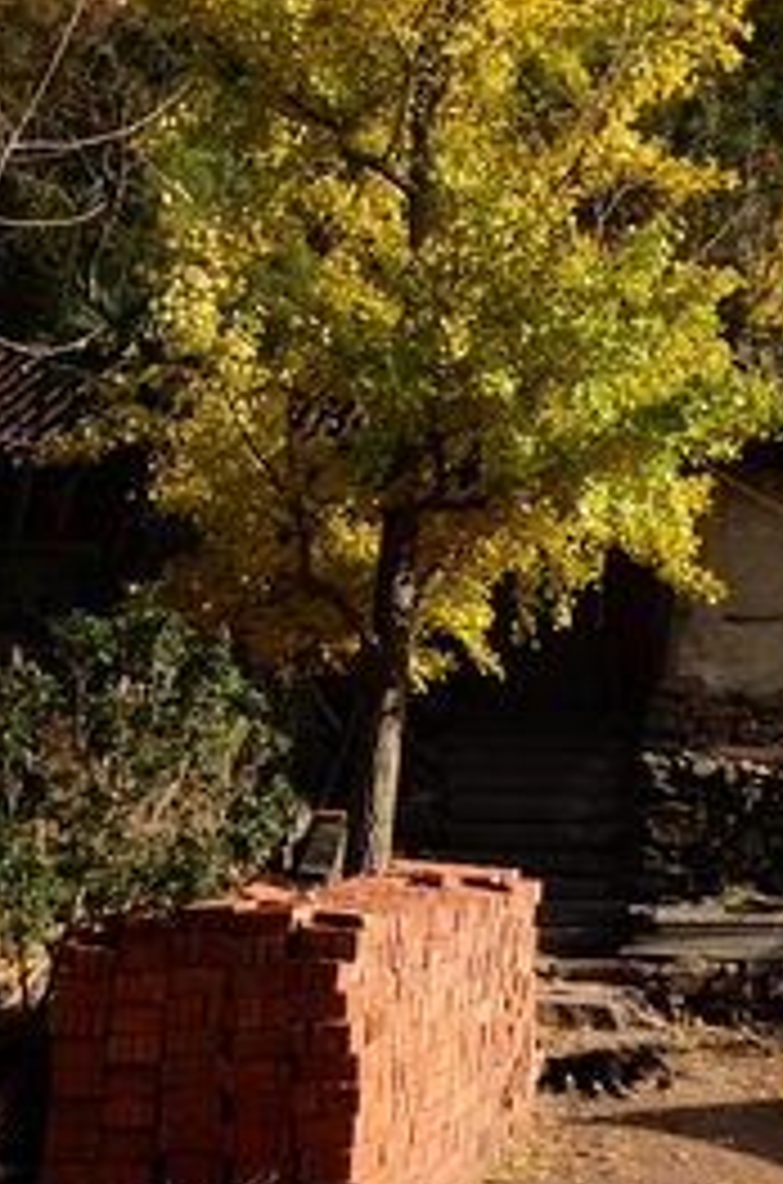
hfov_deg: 17.9
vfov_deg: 26.6
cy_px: 63
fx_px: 2394
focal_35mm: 73
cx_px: 866
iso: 400
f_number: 9
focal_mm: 20
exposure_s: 1/320
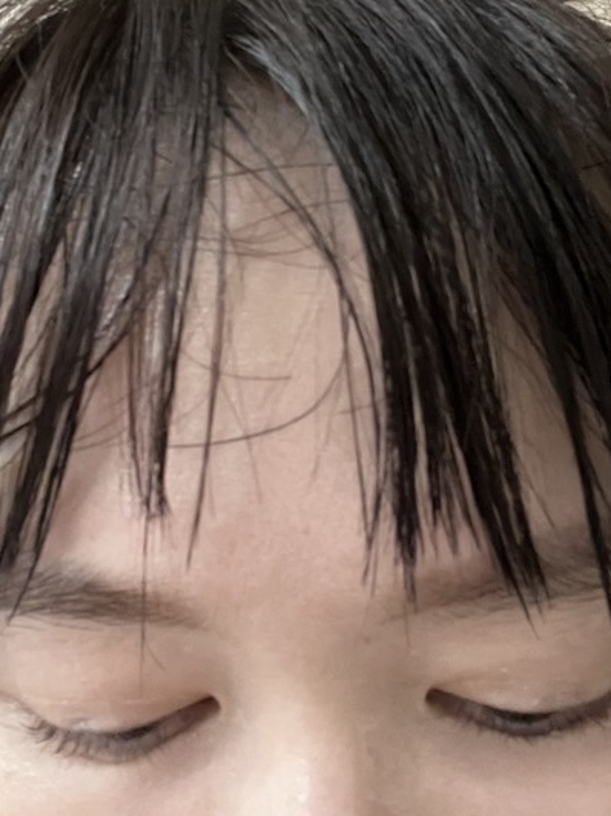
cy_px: 274
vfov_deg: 38.5
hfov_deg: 29.7
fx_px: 1154
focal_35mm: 49
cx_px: 315
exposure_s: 1/24
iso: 640
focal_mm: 2.71
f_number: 2.2
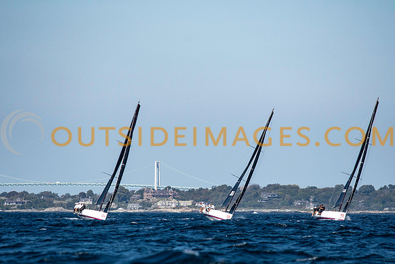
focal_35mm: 470
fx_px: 5155
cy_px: 132
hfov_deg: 4.4
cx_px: 198
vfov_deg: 2.9
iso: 320
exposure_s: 1/3200
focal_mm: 300
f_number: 5
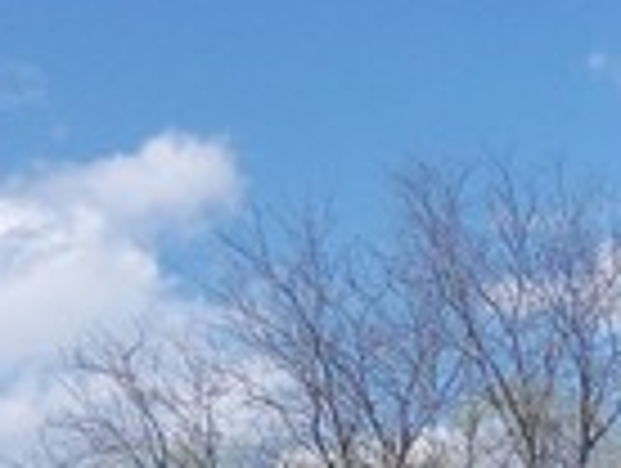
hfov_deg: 10.3
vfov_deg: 7.9
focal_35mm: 176
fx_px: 3163
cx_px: 1274
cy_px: 1062
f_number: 4.3
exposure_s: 1/500
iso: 64
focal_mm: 6.8
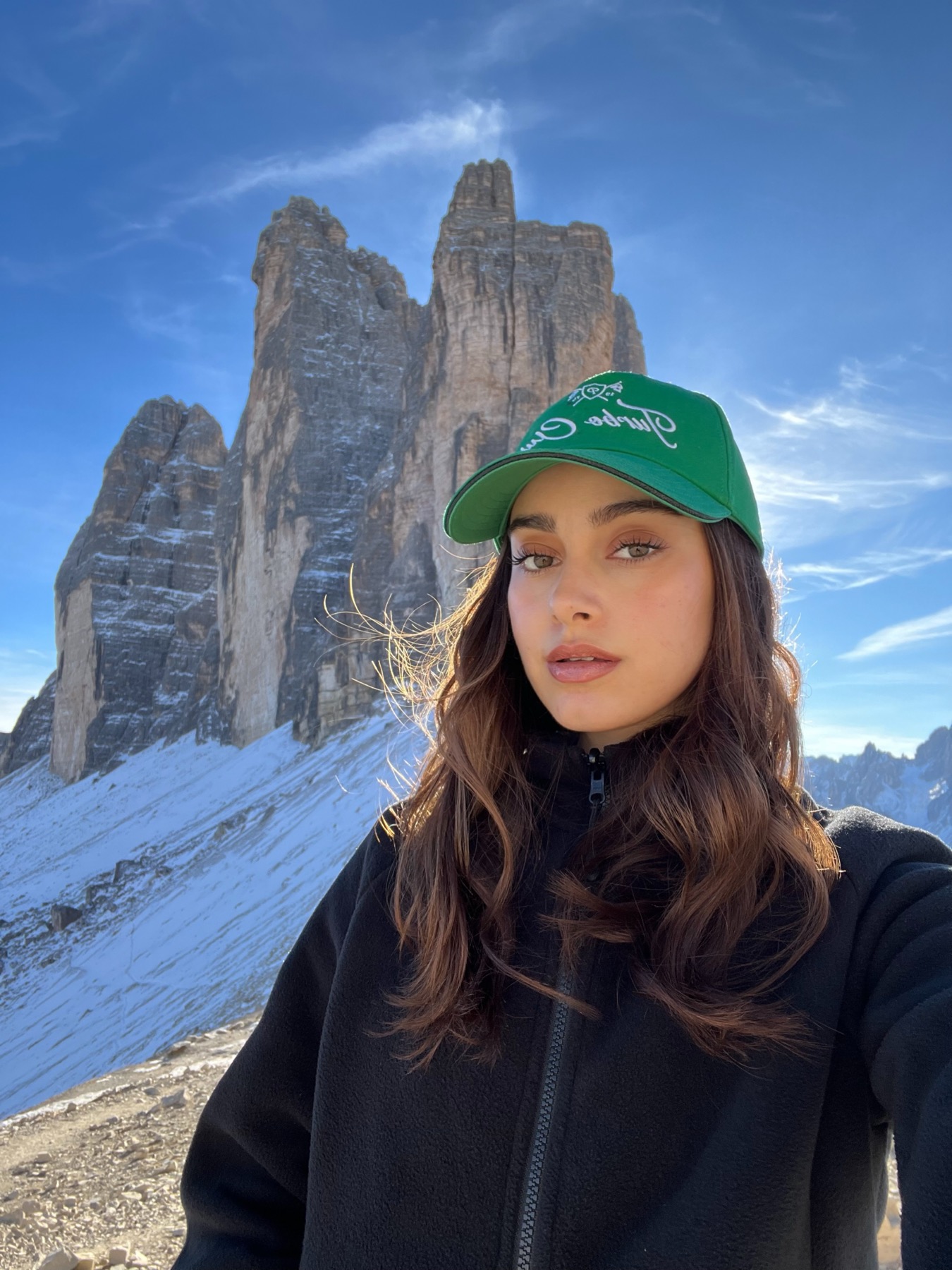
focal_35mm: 23
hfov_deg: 58.9
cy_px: 635
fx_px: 843
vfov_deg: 73.9
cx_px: 476
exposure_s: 1/289
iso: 32
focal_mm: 2.71
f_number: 2.2
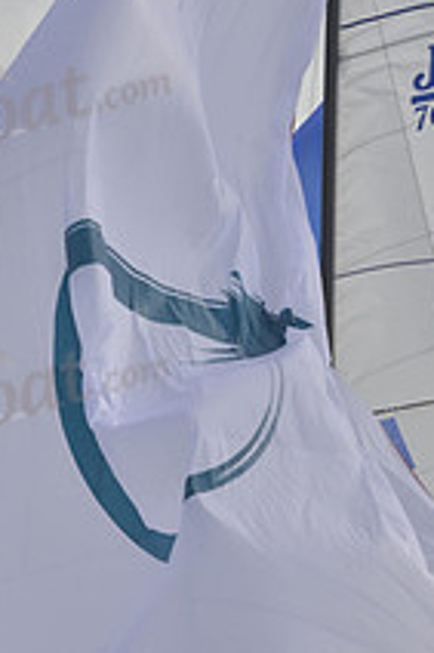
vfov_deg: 3.8
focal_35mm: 548
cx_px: 331
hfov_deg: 2.5
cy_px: 530
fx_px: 9925
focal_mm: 200
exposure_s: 1/1600
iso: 400
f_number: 8
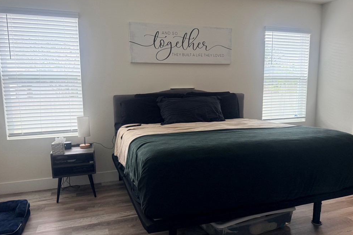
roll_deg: +0.6
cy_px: 128
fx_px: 255
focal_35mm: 26
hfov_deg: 69.4
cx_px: 175
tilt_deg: -7.1
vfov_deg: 49.5
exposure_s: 1/149
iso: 160
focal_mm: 6.76
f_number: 1.78
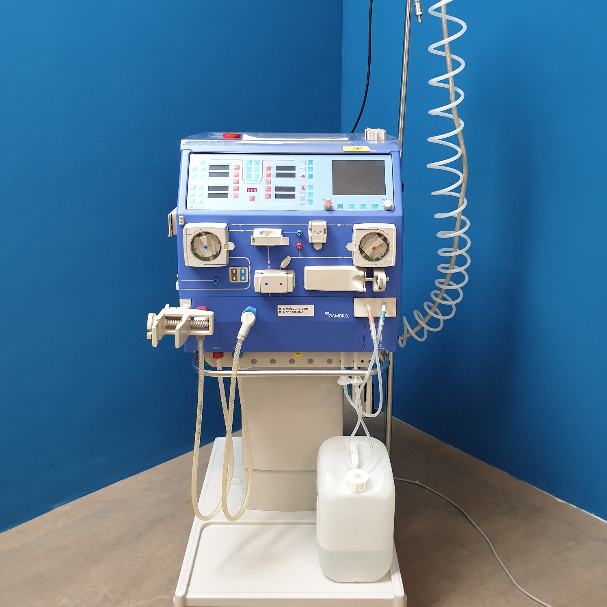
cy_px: 254
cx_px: 305
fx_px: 615
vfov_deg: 52.3
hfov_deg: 52.5
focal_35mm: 31
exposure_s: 1/50
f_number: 2.4
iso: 320
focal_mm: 4.3
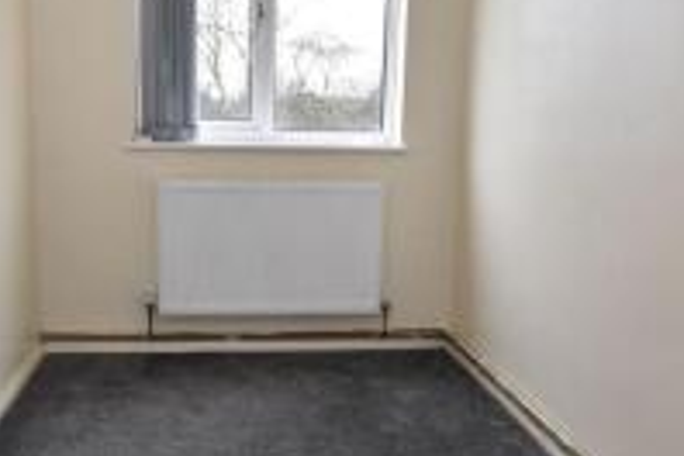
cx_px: 263
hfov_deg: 52.6
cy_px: 247
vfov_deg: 36.8
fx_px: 684
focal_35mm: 36
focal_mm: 10
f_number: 4
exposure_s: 1/125
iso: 800
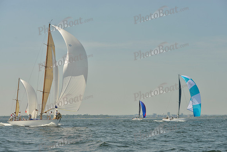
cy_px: 76
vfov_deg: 19.5
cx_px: 114
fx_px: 441
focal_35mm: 70
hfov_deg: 28.8
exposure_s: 1/1250
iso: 200
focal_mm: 70
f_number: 8
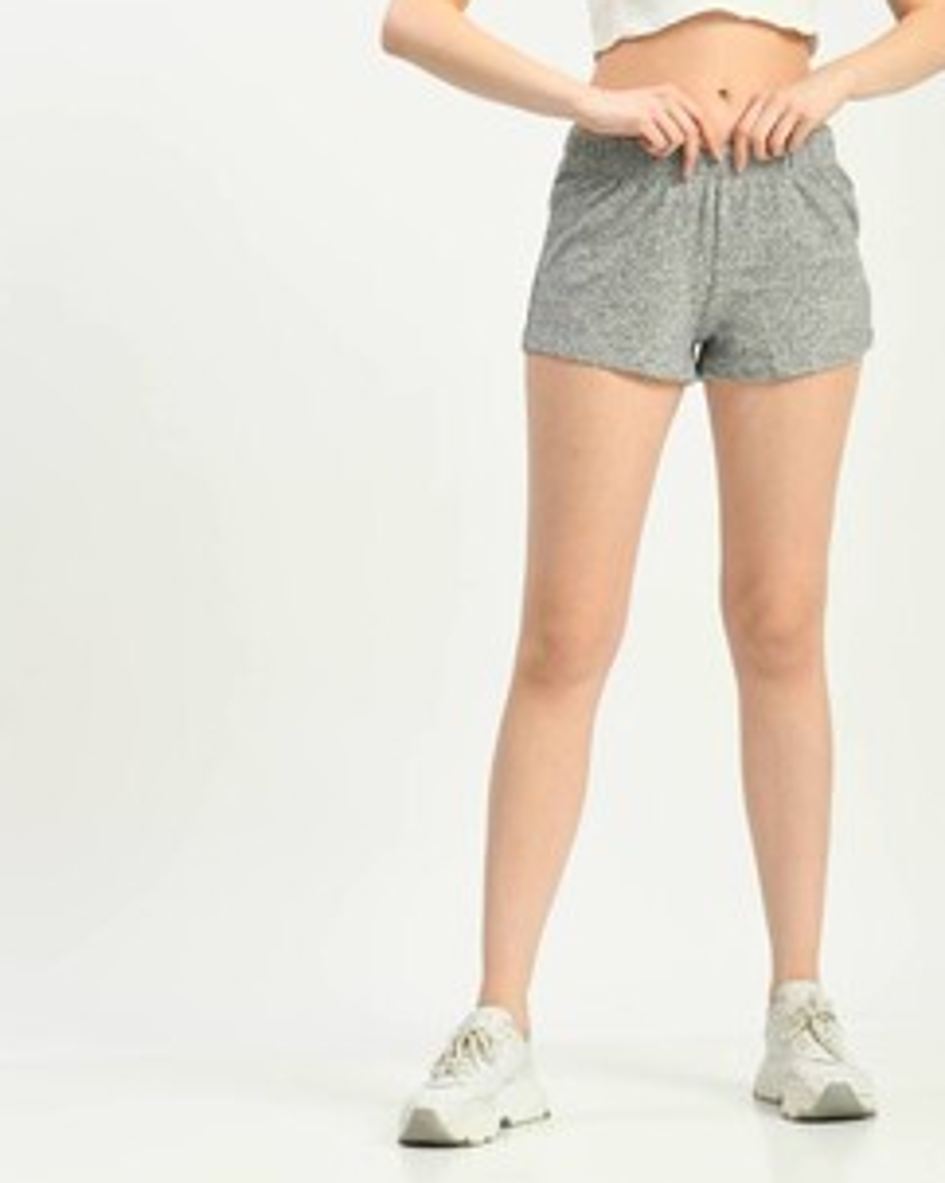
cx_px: 656
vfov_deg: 12.1
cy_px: 285
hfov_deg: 9.7
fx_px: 5564
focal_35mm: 159
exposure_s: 1/160
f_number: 6.3
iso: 100
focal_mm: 95
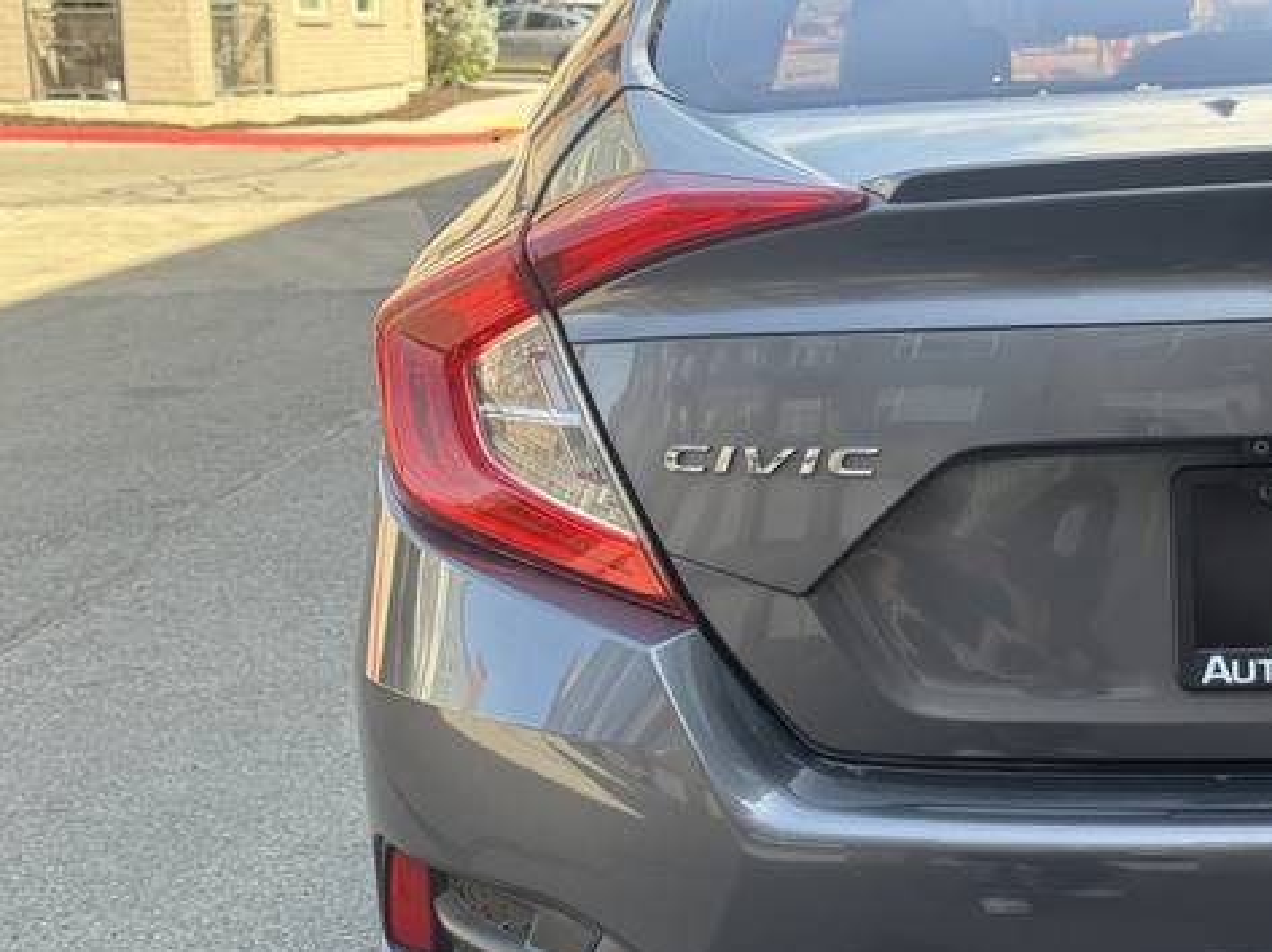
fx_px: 2387
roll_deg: -1.2
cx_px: 839
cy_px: 643
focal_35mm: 65
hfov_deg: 29.7
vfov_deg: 22.5
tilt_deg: -14.5
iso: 64
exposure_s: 1/338
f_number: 1.78
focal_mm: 6.76
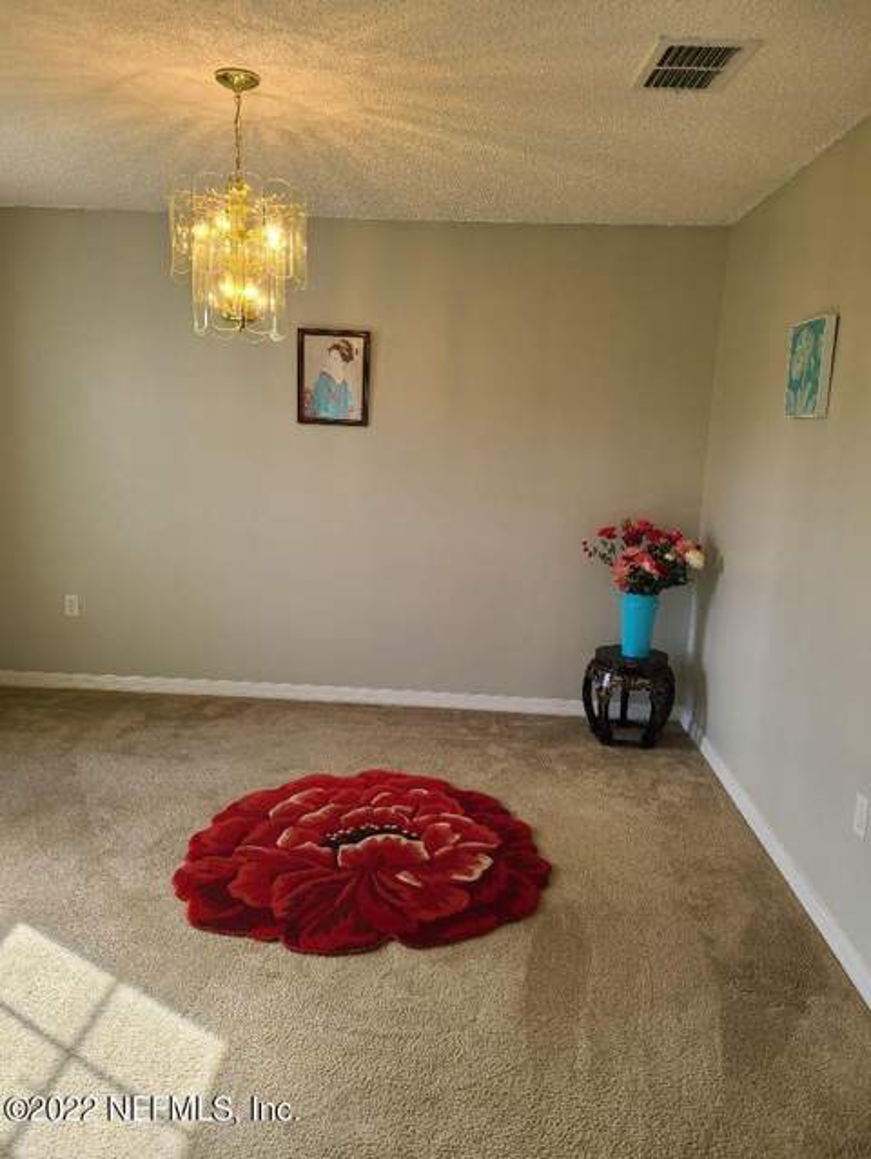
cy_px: 580
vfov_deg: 67.3
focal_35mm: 26
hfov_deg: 53.1
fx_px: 871
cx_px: 436
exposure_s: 1/137
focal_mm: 5.4
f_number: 1.8
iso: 40
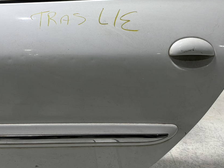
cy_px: 31
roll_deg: -0.3
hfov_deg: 30.2
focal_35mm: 64
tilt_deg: -18.9
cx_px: 93
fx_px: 414
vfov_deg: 22.6
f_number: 1.6
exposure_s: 1/232
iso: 40
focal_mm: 5.96
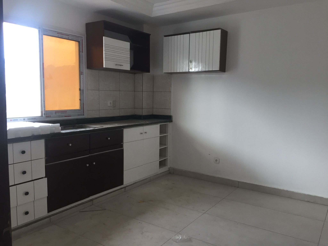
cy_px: 123
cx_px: 164
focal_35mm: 29
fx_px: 275
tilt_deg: -4.9
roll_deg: -1.2
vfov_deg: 48.2
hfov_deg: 61.7
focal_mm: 4.15
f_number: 2.2
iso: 40
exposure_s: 1/33
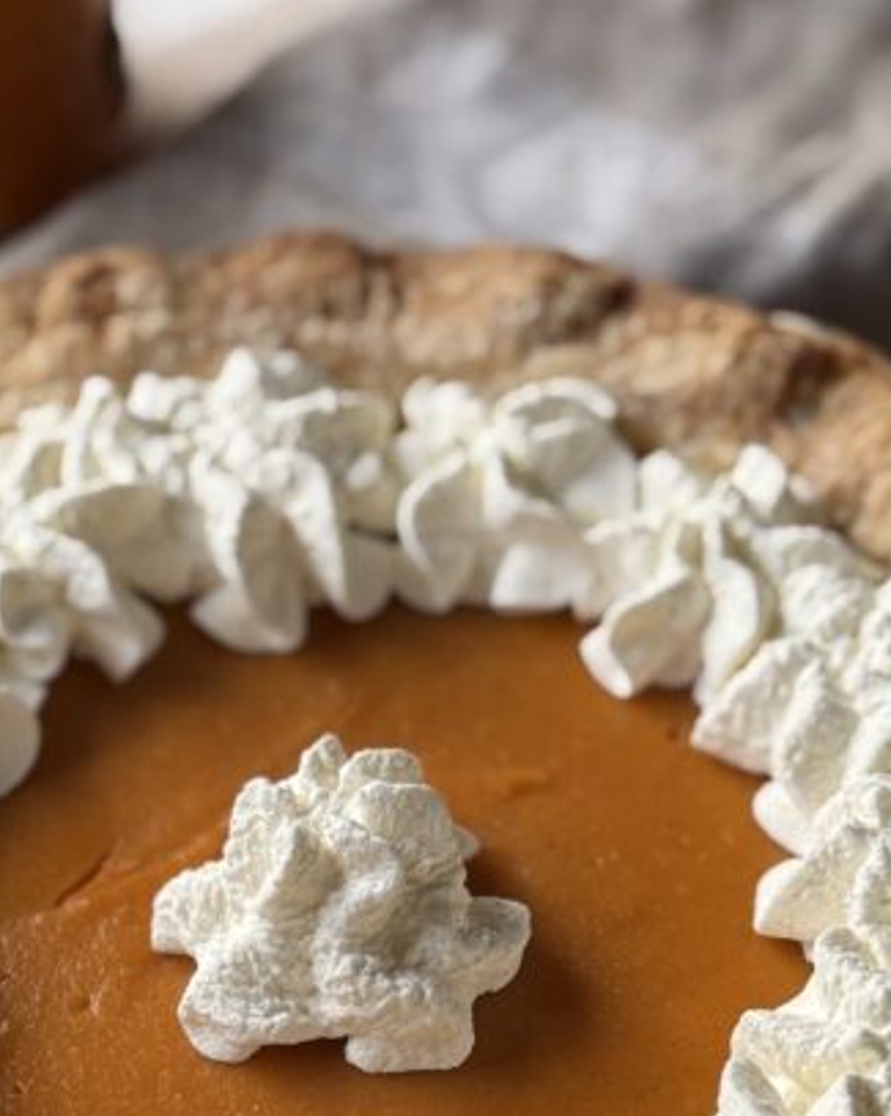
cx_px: 343
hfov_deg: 13.0
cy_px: 590
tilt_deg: -41.3
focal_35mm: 118
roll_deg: -2.0
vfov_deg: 16.3
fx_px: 3894
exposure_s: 1/121
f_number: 1.78
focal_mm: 6.76
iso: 64
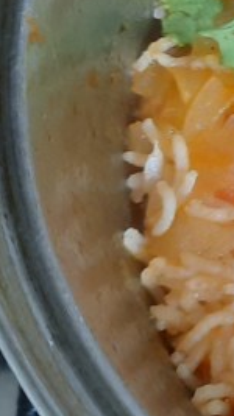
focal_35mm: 98
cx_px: 597
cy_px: 79
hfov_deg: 10.3
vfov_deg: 21.5
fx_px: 1082
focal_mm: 4.6
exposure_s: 1/33
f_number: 2
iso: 400
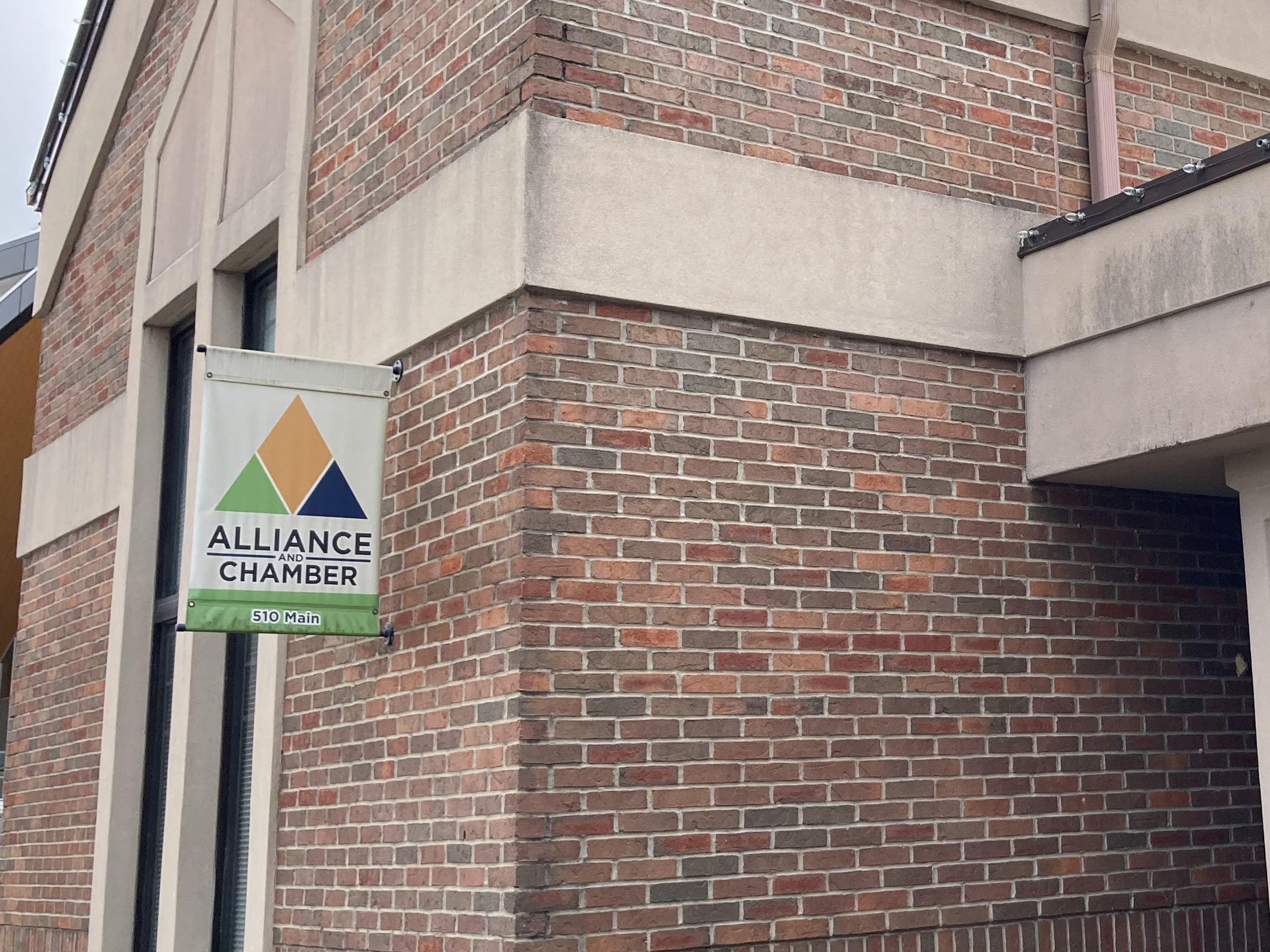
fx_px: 1908
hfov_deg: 35.0
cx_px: 1107
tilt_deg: +12.2
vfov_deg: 28.0
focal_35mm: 52
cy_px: 394
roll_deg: +0.9
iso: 20
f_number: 1.8
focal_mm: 3.99
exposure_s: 1/1033
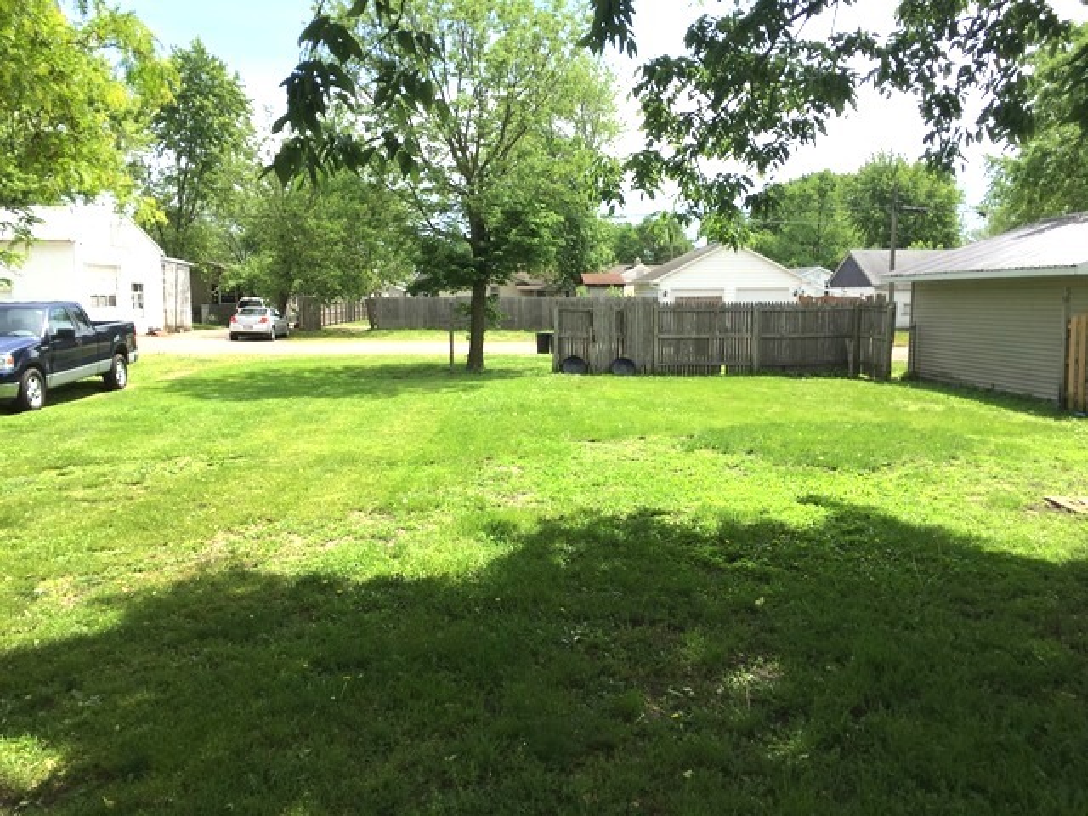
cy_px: 408
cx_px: 544
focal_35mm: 29
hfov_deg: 61.7
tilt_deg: -5.2
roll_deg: +1.2
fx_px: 911
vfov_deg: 48.2
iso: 25
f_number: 2.2
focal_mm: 4.15
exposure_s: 1/927
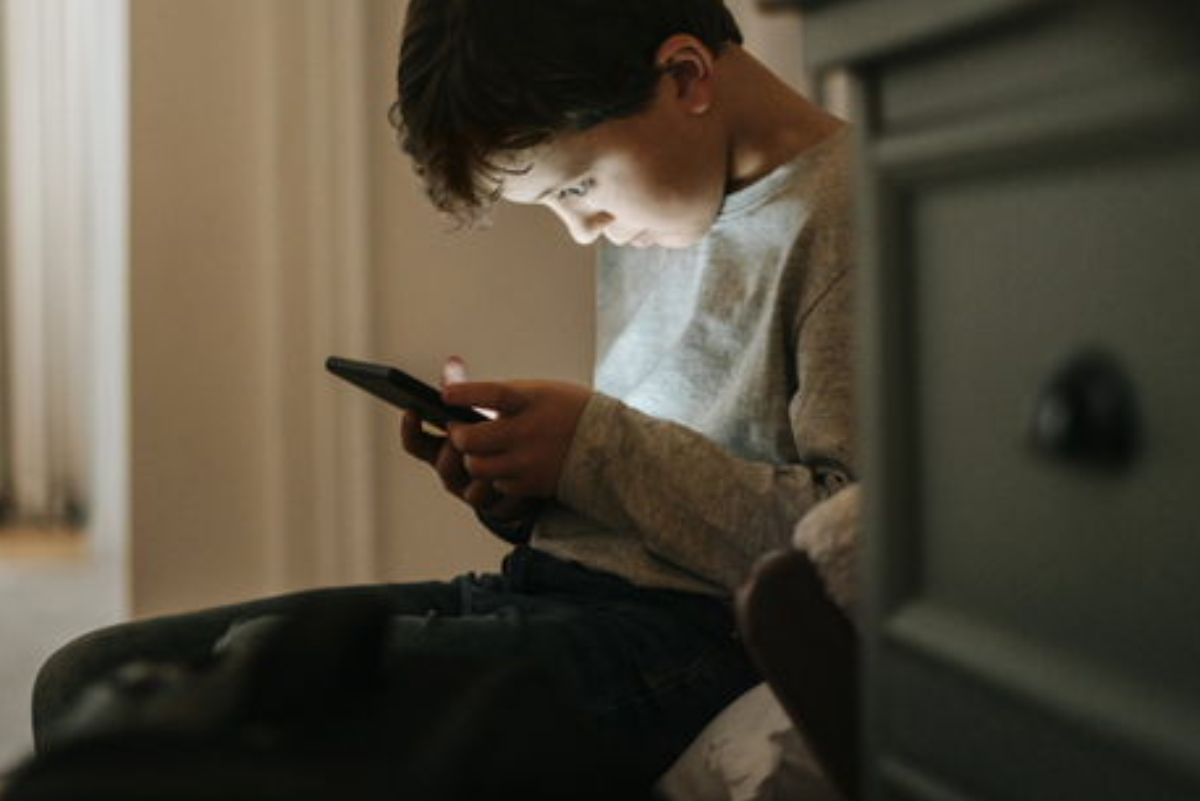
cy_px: 253
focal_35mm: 79
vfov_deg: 17.2
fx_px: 2635
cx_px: 477
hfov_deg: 25.6
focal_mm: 50
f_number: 1.8
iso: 640
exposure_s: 1/100
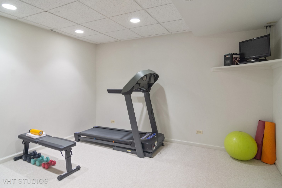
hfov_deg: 83.9
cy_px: 87
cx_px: 135
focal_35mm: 20
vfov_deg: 61.9
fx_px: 157
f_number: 8
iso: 200
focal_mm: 12
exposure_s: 1/20
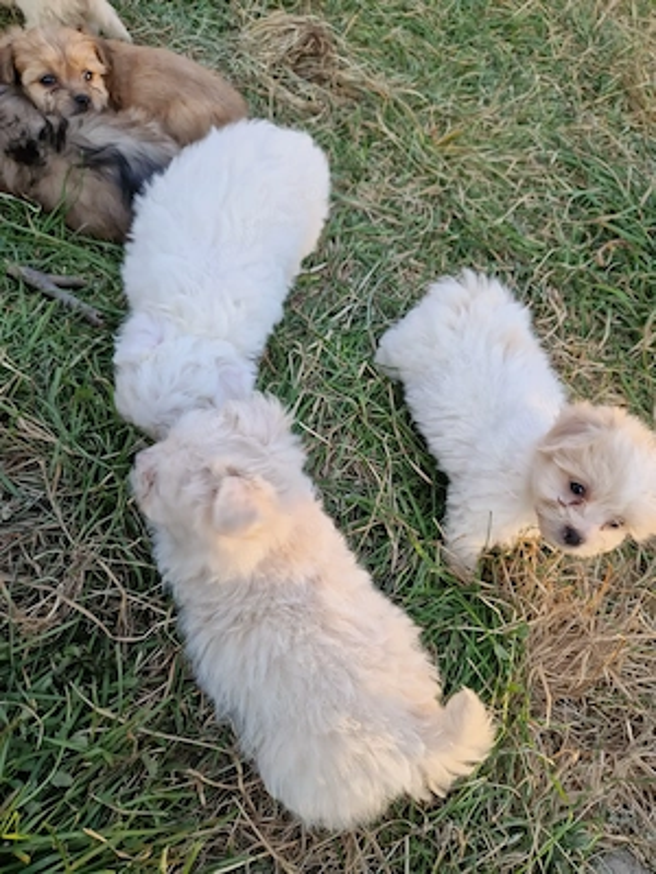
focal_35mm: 23
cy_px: 437
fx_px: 581
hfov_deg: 58.9
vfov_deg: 73.9
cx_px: 328
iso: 50
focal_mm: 5.4
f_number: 1.8
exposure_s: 1/180
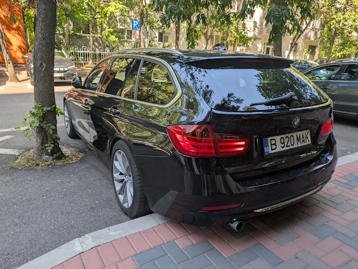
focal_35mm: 24
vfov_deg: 57.0
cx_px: 179
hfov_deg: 71.5
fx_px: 249
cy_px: 134
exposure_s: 1/233
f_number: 1.68
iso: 20
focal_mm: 6.9
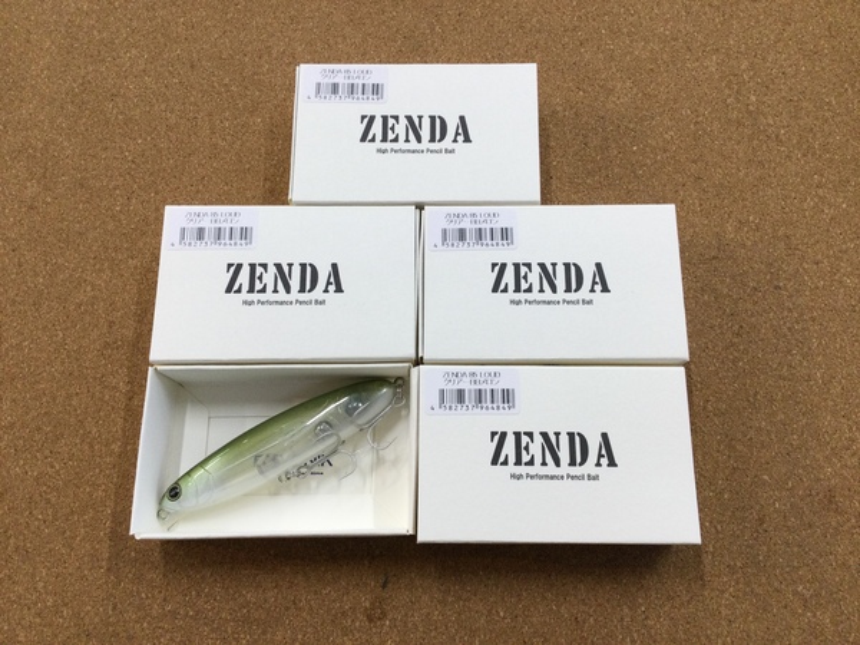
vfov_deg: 45.4
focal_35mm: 31
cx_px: 430
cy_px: 322
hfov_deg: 58.4
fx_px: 770
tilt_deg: -74.8
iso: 32
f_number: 2.4
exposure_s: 1/30
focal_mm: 3.3
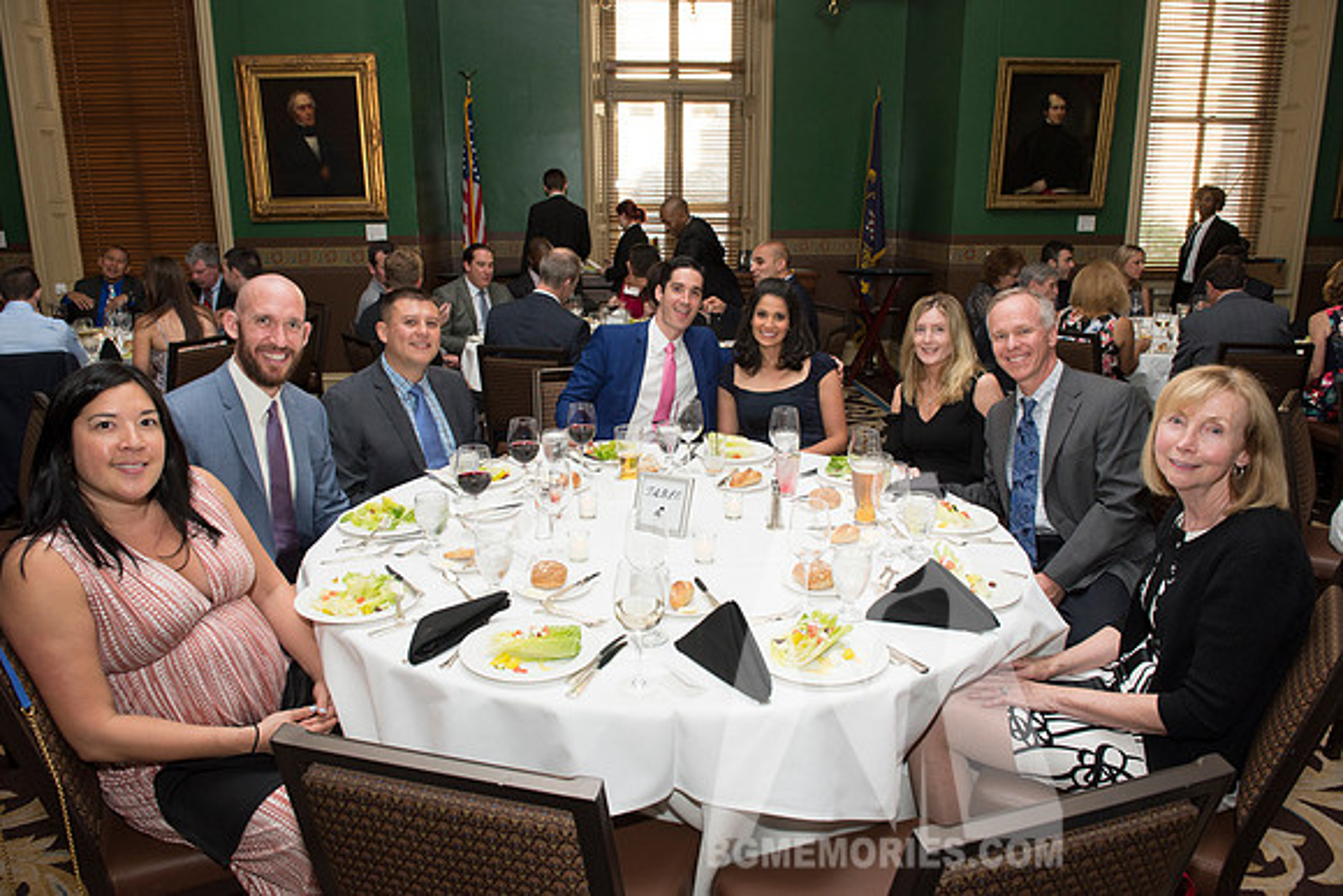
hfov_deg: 73.7
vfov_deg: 53.2
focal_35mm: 24
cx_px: 672
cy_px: 448
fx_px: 896
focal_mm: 24
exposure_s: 1/100
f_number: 8
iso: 1600
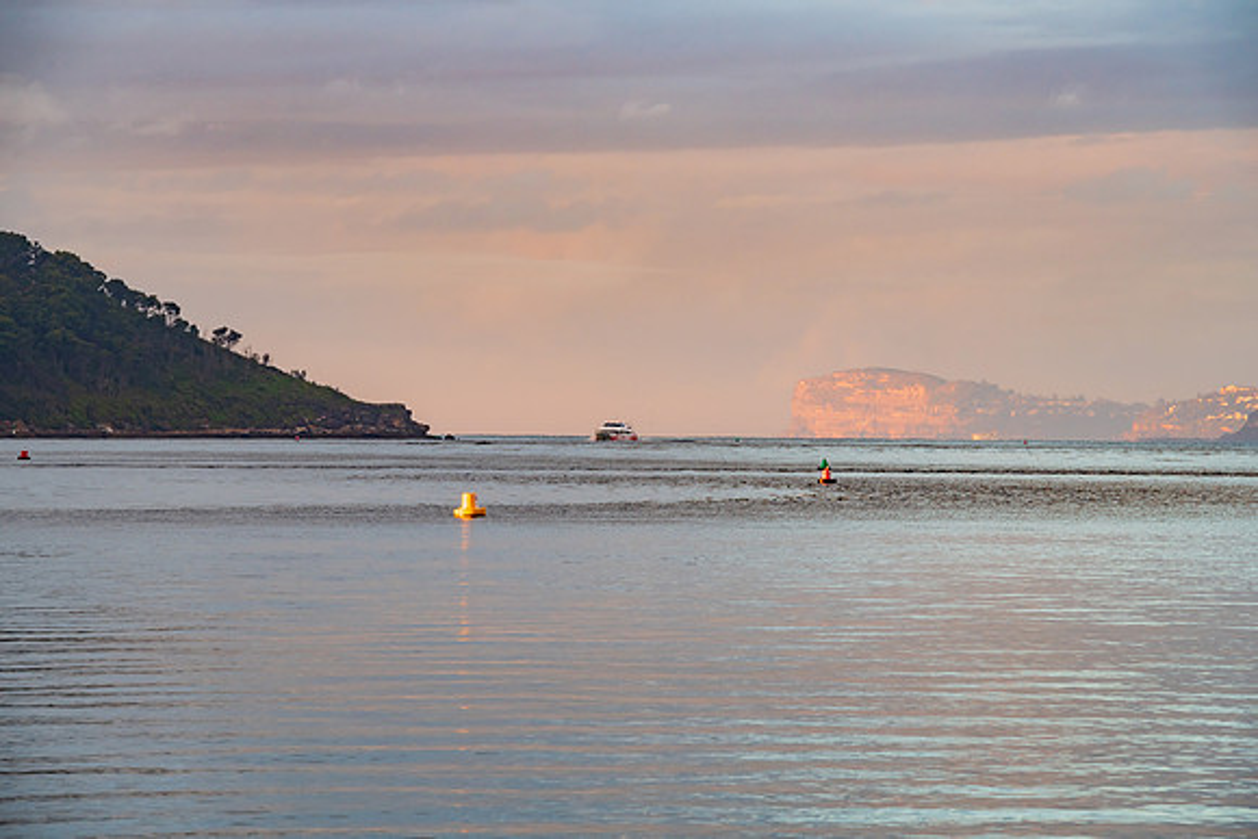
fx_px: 6990
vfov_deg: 6.9
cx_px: 629
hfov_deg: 10.3
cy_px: 420
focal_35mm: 200
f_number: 9
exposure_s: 1/100
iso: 250
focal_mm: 200
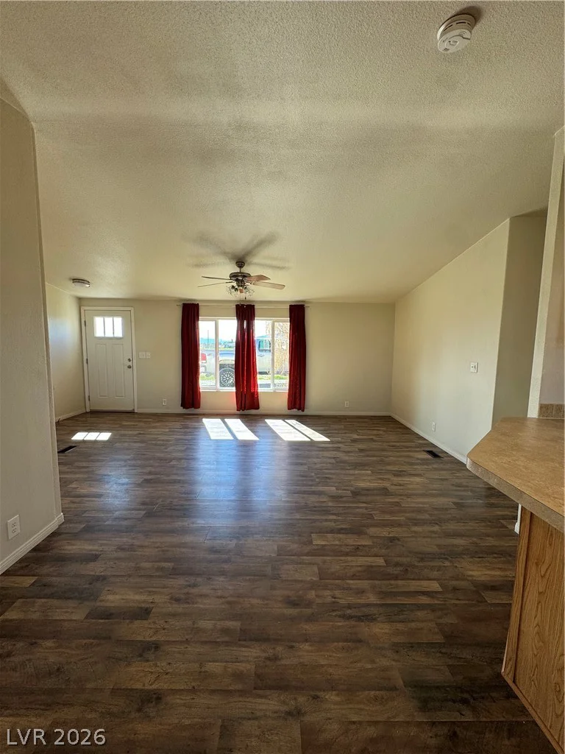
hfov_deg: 85.7
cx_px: 282
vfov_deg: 102.1
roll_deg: -0.7
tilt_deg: -6.0
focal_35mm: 14
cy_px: 377
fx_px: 305
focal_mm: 2.22
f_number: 2.2
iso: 64
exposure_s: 1/120
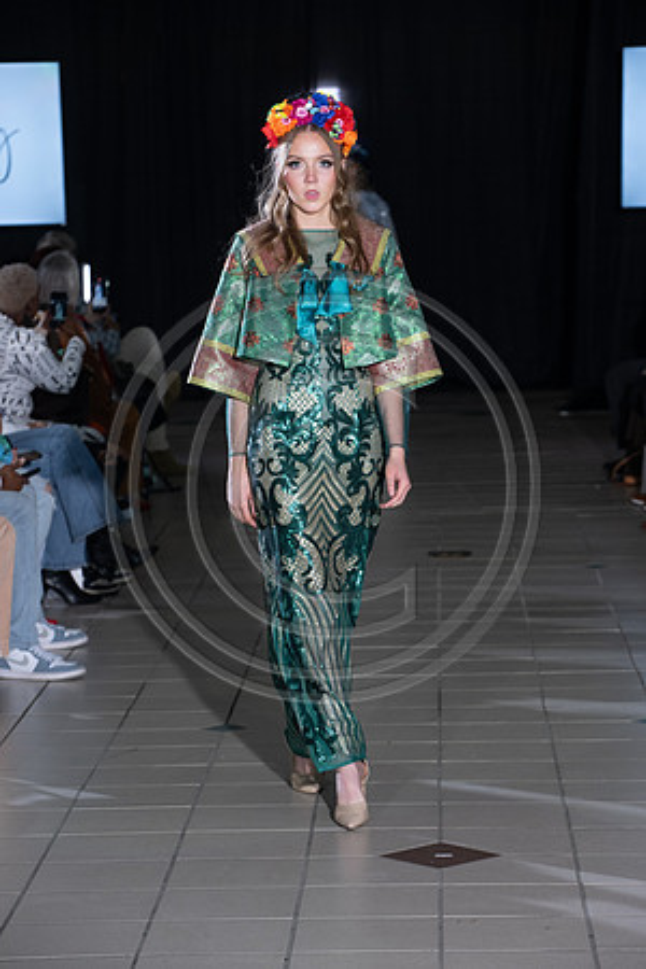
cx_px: 323
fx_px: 3284
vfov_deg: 16.8
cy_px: 484
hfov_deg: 11.2
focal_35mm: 122
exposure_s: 1/160
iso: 1000
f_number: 6.3
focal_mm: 122
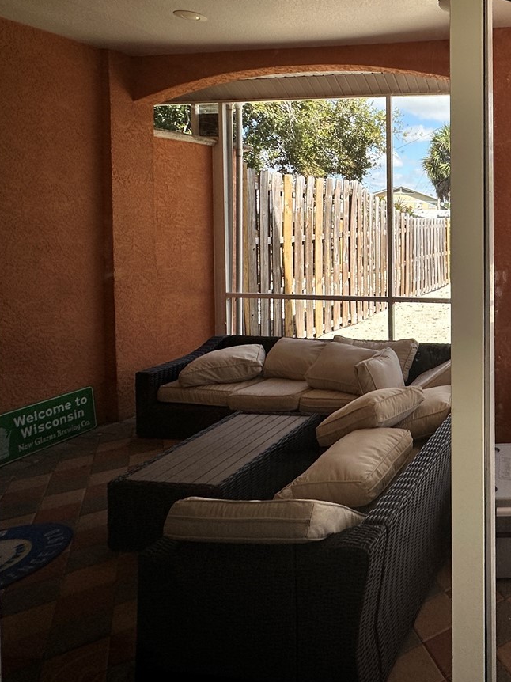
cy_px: 229
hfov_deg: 43.5
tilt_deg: -1.2
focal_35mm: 26
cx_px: 536
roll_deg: -0.1
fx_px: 512
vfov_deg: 65.6
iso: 40
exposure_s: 1/481
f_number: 2.2
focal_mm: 2.22
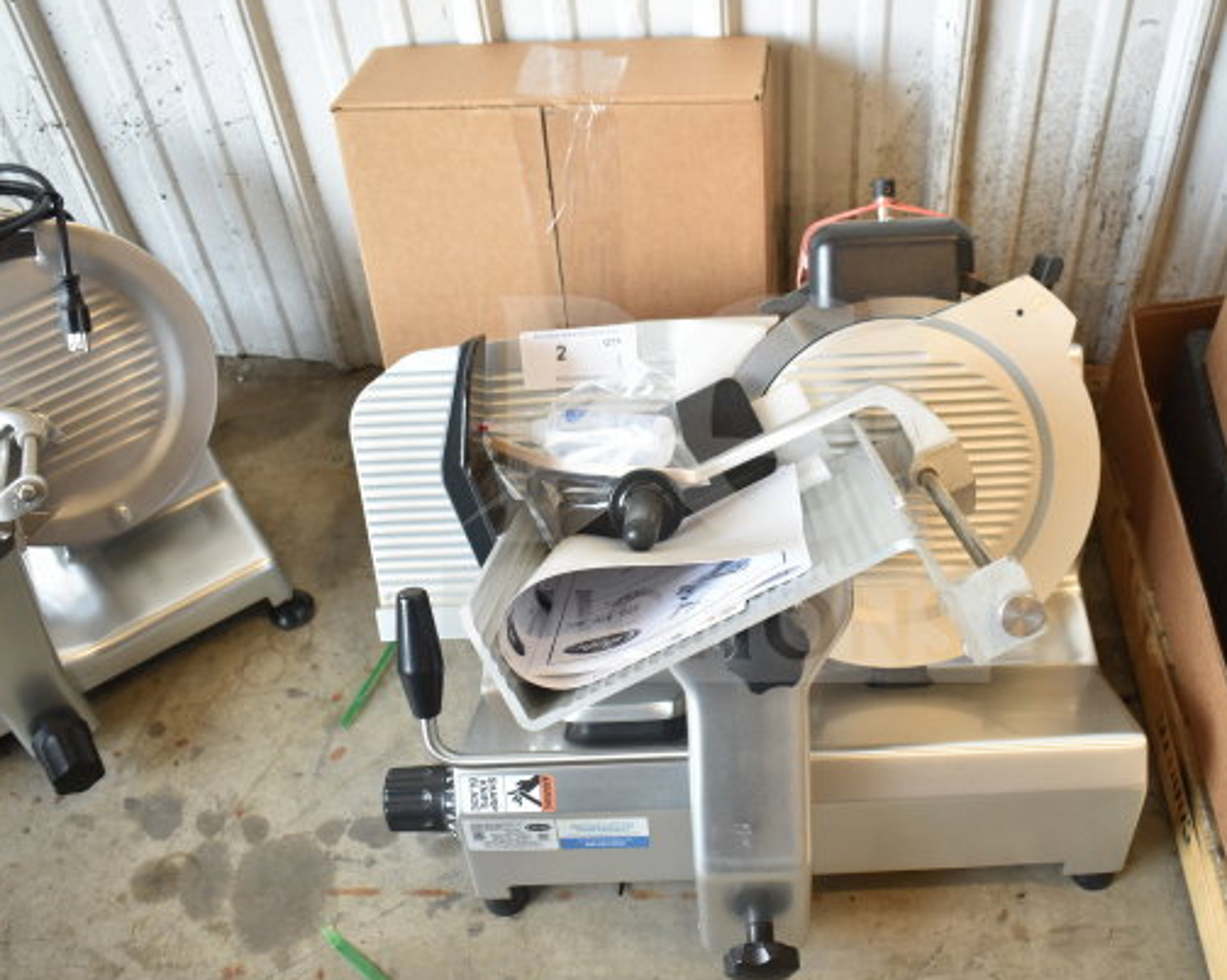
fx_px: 1488
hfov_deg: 44.6
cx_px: 715
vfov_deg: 36.5
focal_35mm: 41
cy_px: 489
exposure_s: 1/40
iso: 360
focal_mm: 24
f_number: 3.8
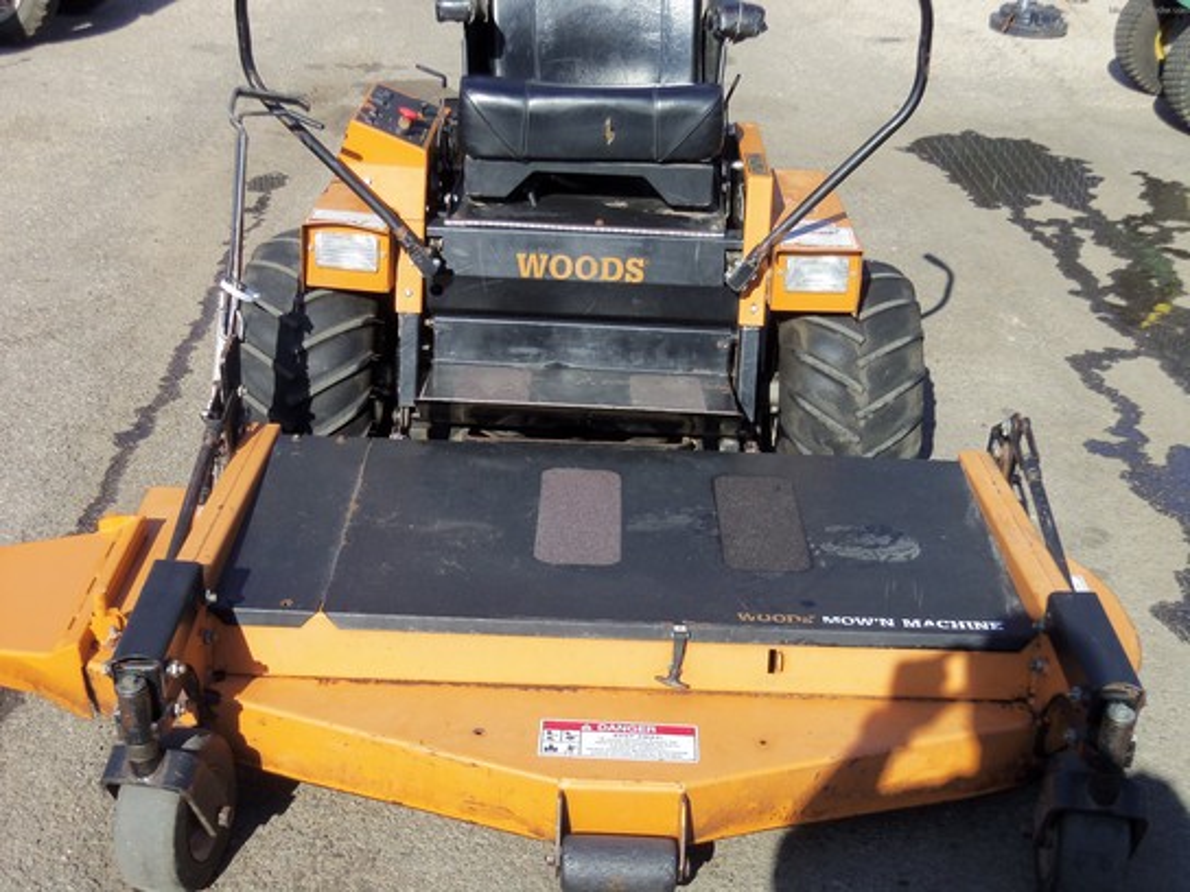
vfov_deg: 29.7
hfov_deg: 38.9
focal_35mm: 49
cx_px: 595
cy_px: 446
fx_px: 1684
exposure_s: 1/250
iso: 64
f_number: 4.6
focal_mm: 8.7
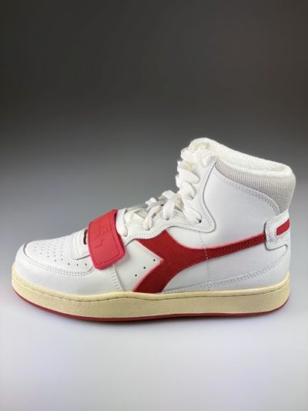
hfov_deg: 28.0
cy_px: 206
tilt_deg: -16.3
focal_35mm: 52
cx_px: 154
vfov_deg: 36.8
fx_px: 617
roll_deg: -0.6
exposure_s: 1/353
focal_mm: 6
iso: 20
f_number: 2
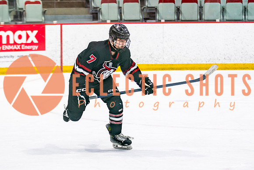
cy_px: 87
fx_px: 1402
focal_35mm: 199
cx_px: 119
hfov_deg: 10.4
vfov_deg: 6.9
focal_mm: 100
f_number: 2.8
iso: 400
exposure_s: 1/640
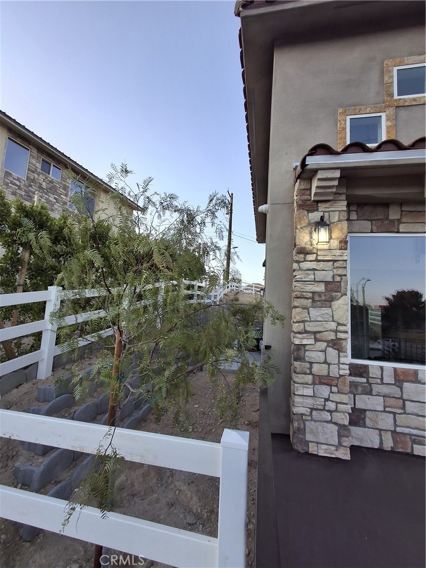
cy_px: 284
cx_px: 213
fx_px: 263
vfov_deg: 94.5
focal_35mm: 16
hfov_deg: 78.1
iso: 40
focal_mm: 1.64
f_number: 2.2
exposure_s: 1/120
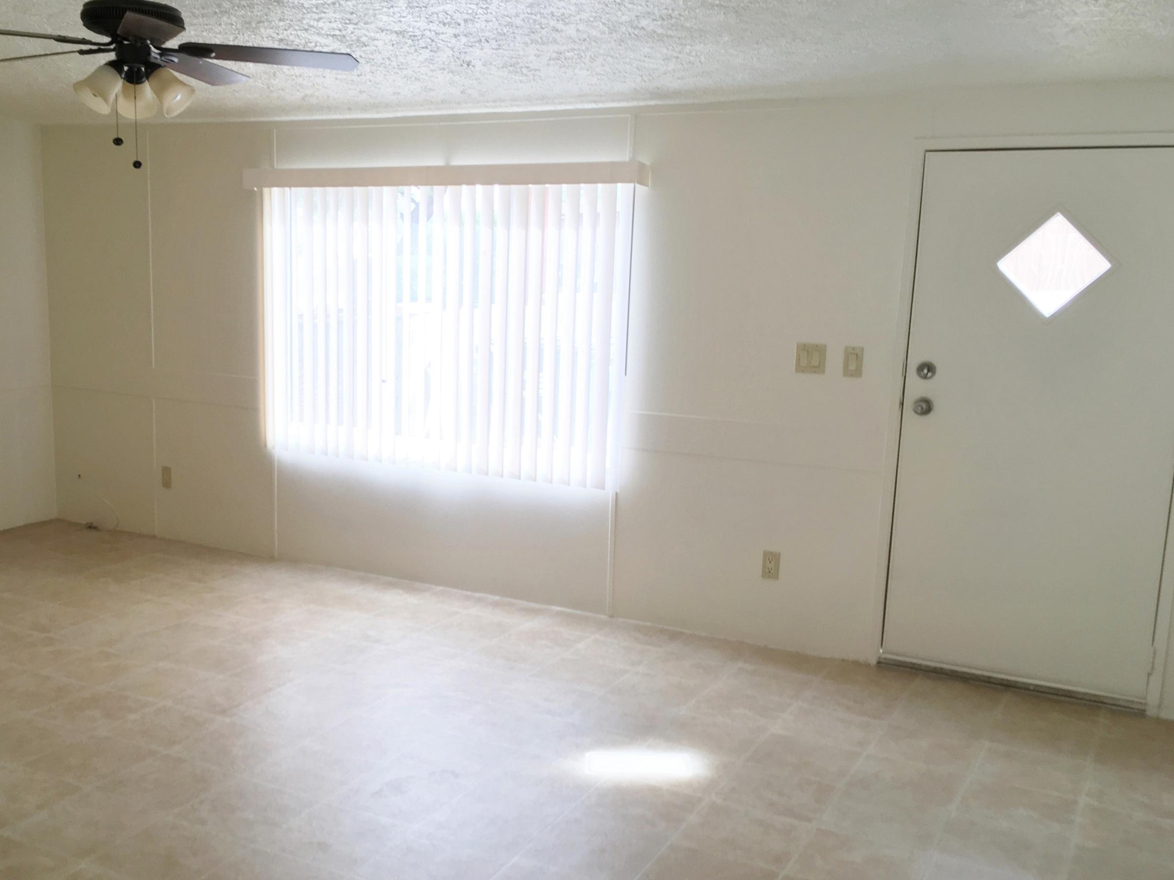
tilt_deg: -10.1
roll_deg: -2.8
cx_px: 465
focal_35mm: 36
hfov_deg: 51.0
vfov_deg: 39.6
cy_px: 471
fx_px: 1221
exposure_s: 1/60
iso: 32
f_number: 2.2
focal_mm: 4.15
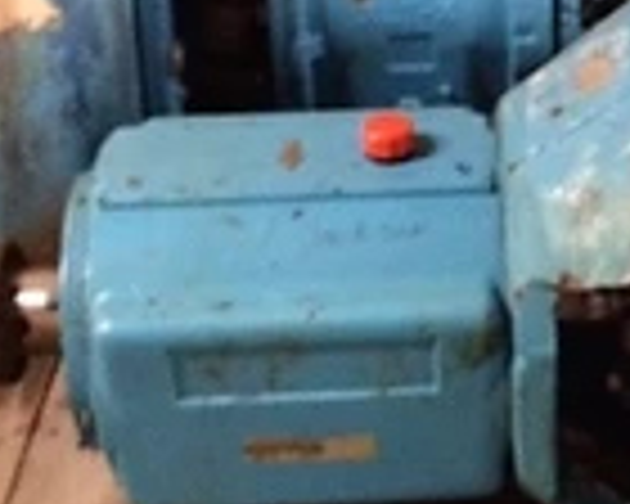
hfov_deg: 23.1
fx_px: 1510
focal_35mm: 81
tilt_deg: -33.3
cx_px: 544
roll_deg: +0.8
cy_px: 166
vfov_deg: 18.9
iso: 320
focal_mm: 4.15
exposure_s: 1/15
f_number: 2.2
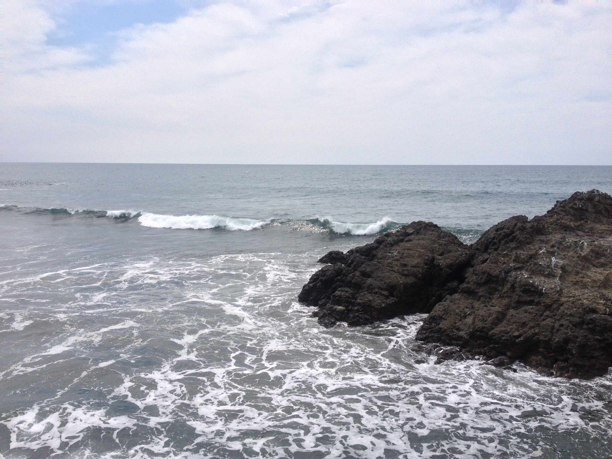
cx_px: 306
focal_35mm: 35
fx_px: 619
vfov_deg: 40.7
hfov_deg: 52.6
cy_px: 230
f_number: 2.4
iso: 50
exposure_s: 1/3460
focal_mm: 4.28
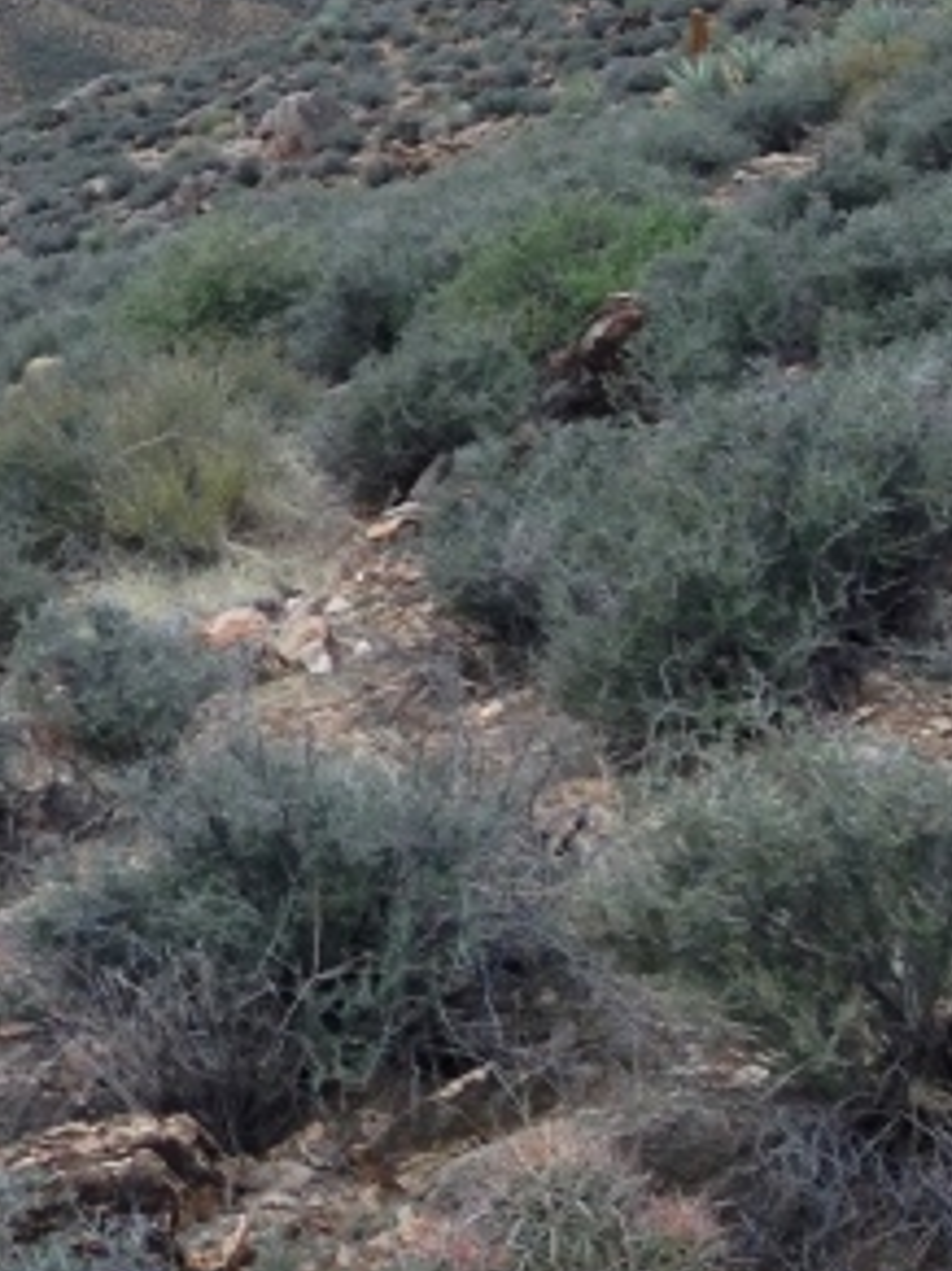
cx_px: -777
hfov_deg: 11.3
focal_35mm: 121
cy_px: -109
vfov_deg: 15.9
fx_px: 4440
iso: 50
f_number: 2.4
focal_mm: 4.12
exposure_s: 1/201
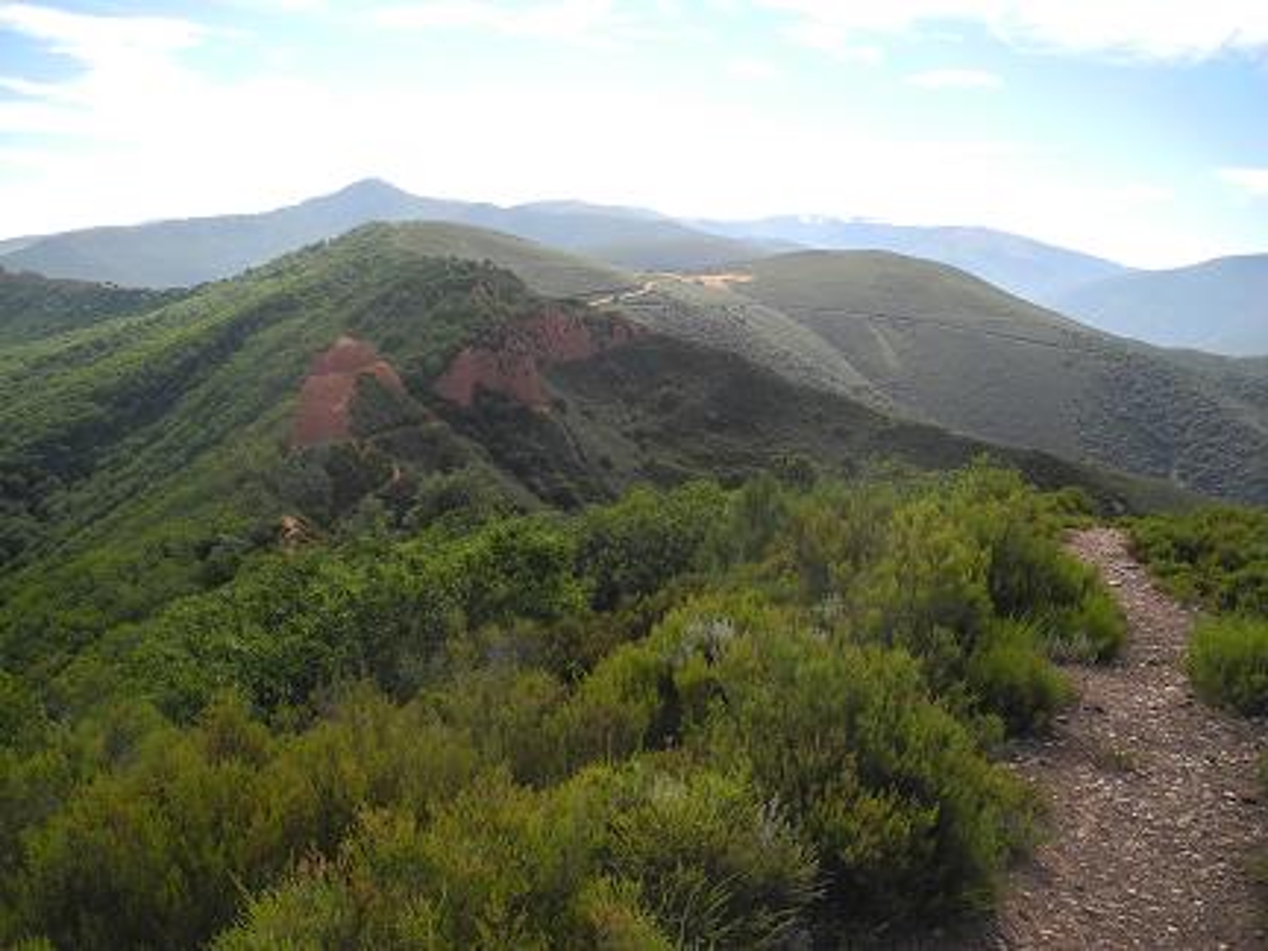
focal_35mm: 28
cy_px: 476
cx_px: 634
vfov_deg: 49.7
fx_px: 1026
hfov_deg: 63.4
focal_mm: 6
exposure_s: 1/800
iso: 100
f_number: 2.8
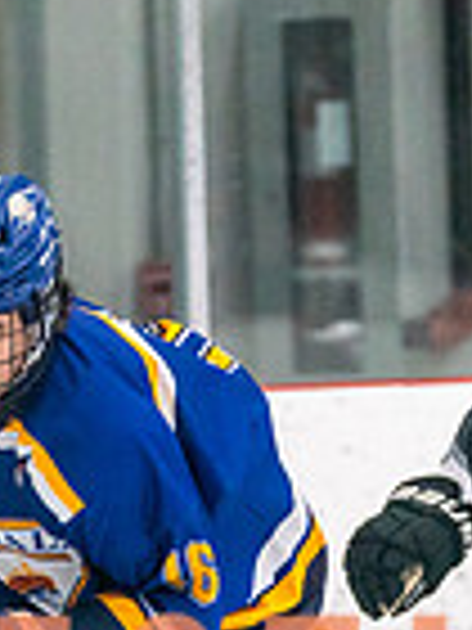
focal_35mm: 546
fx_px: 9927
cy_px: 623
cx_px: 312
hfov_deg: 2.7
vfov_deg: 3.6
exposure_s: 1/1250
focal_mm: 121
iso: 3200
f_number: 2.8
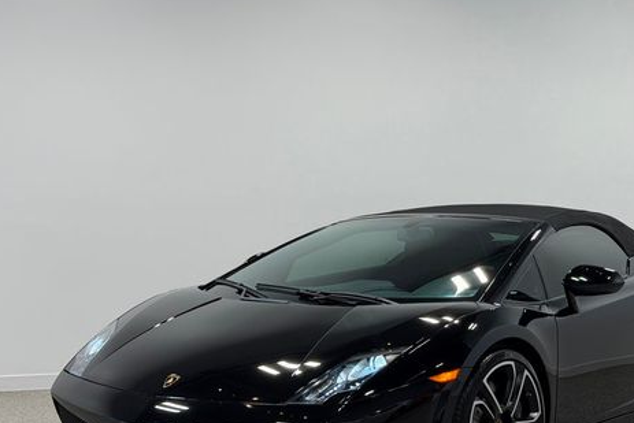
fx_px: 1215
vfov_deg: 19.7
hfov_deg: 29.1
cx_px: 408
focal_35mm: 69
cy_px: 297
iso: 64
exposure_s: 1/269
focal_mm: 6.76
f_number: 1.78
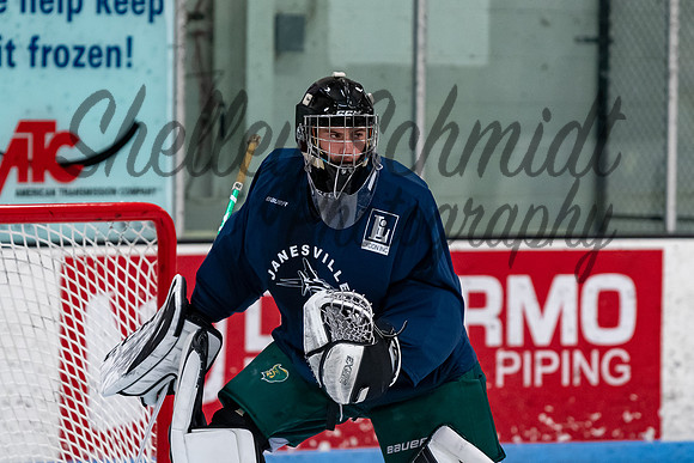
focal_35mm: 351
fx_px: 6758
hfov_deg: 5.9
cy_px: 207
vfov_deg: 3.9
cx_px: 345
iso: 2500
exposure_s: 1/800
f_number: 3.5
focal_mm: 200
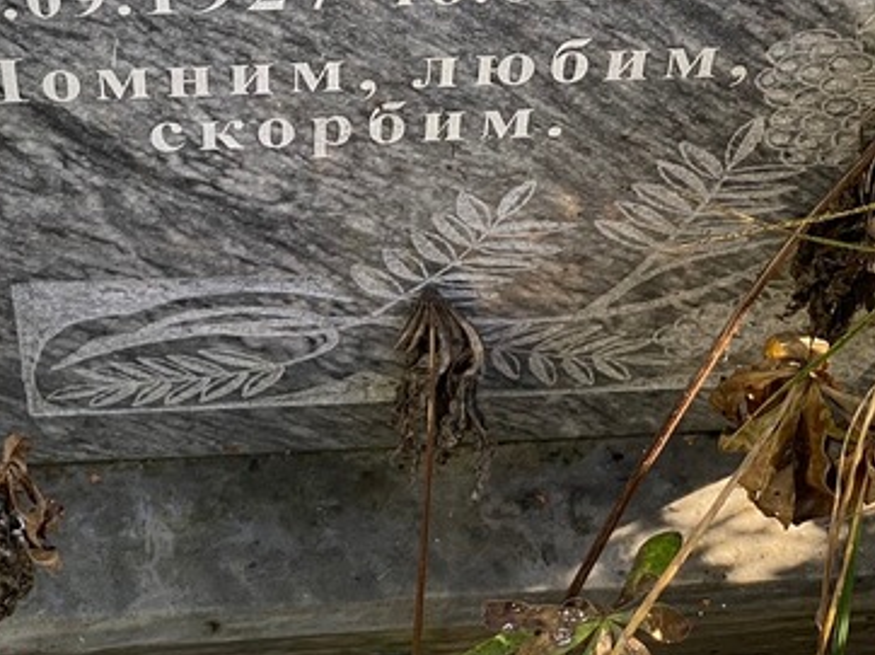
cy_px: -29
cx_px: 491
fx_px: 2905
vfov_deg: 12.7
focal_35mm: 115
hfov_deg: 17.1
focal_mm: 6
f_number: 2
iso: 25
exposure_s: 1/122
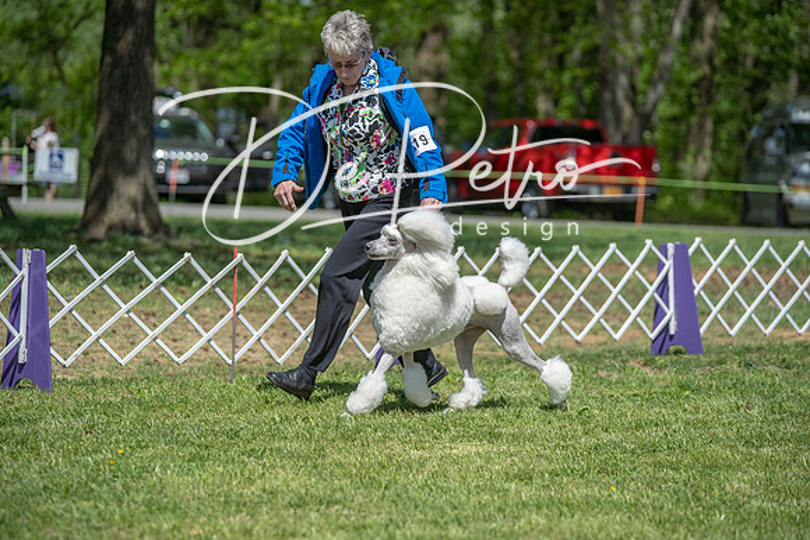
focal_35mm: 150
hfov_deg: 13.7
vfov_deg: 9.2
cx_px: 405
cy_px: 270
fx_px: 3376
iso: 125
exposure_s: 1/1000
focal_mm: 150
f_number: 4
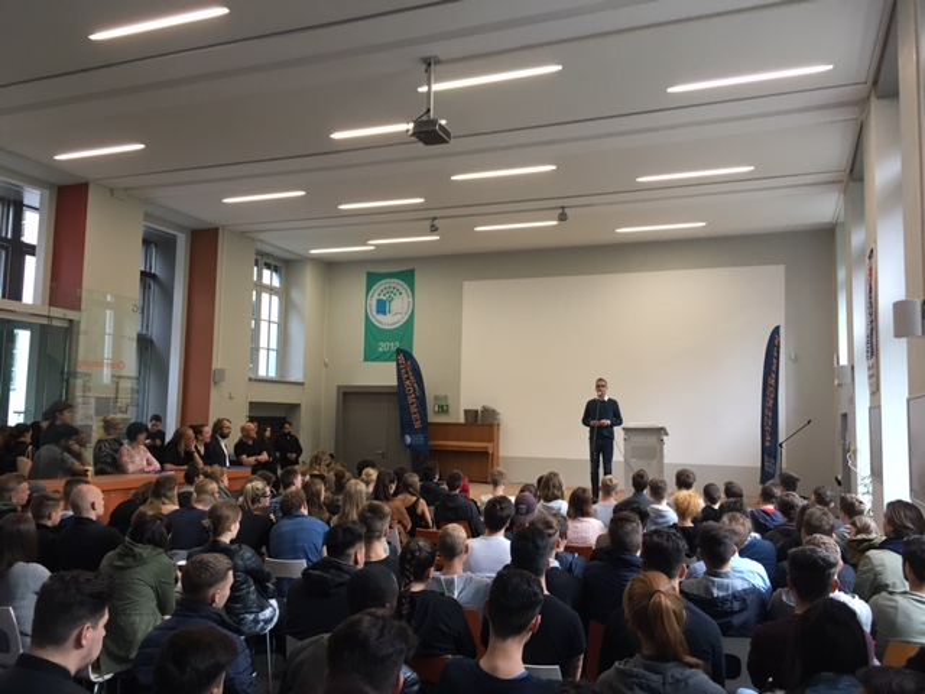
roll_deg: -1.7
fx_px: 775
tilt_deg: +4.6
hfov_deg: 61.7
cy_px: 347
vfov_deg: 48.2
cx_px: 462
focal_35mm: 29
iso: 125
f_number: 2.2
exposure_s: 1/33
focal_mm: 4.15
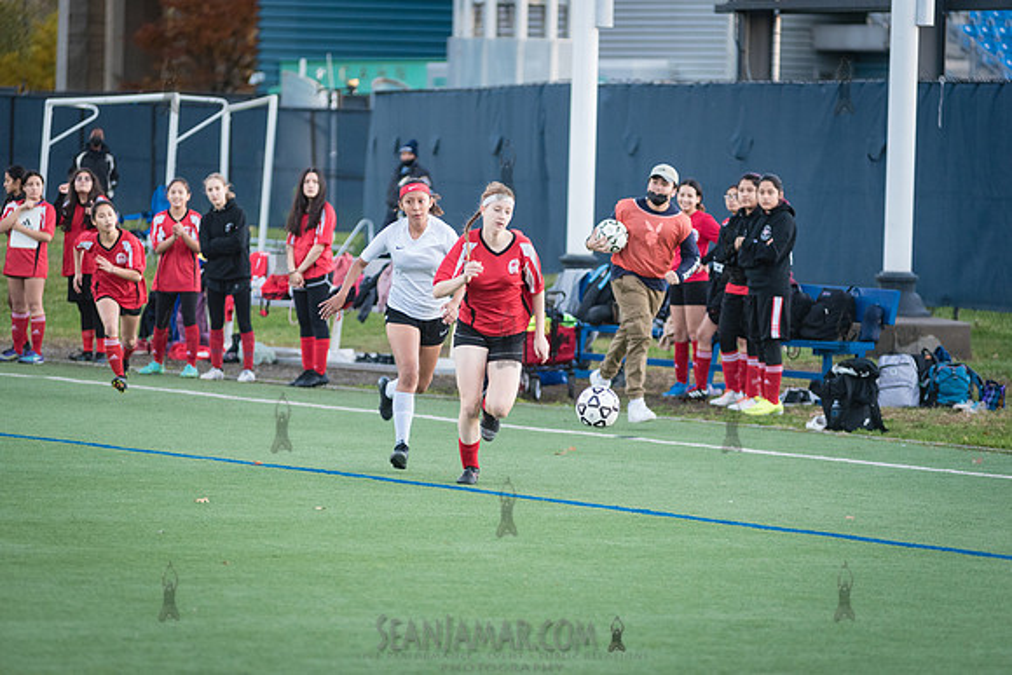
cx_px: 506
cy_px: 338
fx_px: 5623
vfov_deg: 6.9
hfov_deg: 10.3
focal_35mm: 200
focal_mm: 200
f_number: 4
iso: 2000
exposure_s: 1/400
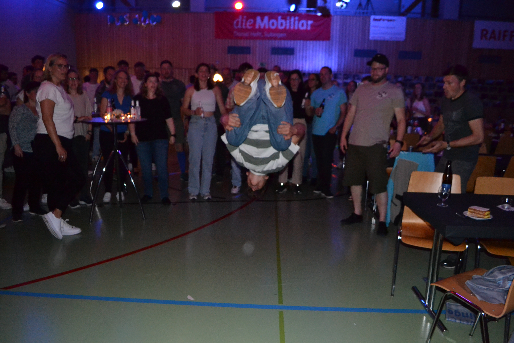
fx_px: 385
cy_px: 172
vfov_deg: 47.9
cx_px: 257
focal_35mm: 27
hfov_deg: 67.4
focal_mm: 18
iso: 3200
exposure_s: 1/60
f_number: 3.5
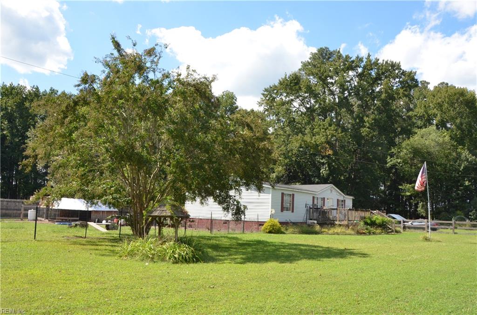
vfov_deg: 43.4
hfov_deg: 62.1
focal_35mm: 30
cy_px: 158
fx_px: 396
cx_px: 238
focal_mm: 20
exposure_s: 1/800
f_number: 14
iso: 1250
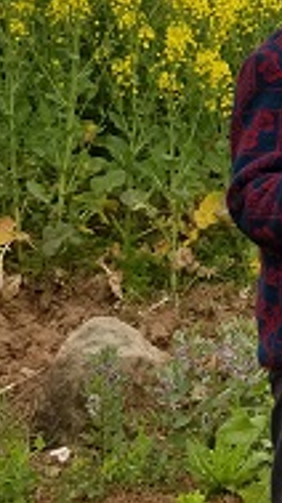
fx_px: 999
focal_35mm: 75
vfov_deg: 27.6
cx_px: 572
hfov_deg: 13.6
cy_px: 86
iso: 50
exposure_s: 1/954
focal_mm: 4.25
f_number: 1.7
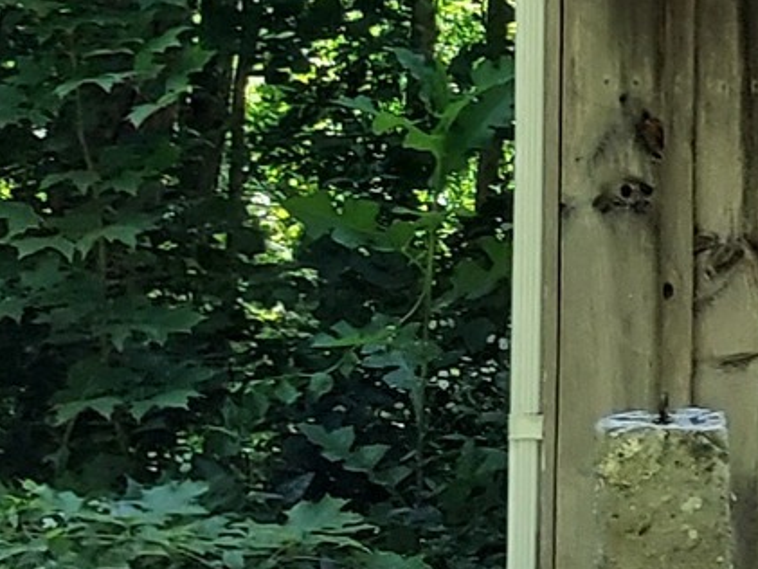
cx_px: 1869
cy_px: -36
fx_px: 3833
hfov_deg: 9.8
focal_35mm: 175
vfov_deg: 8.4
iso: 40
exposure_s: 1/190
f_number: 1.8
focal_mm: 4.6
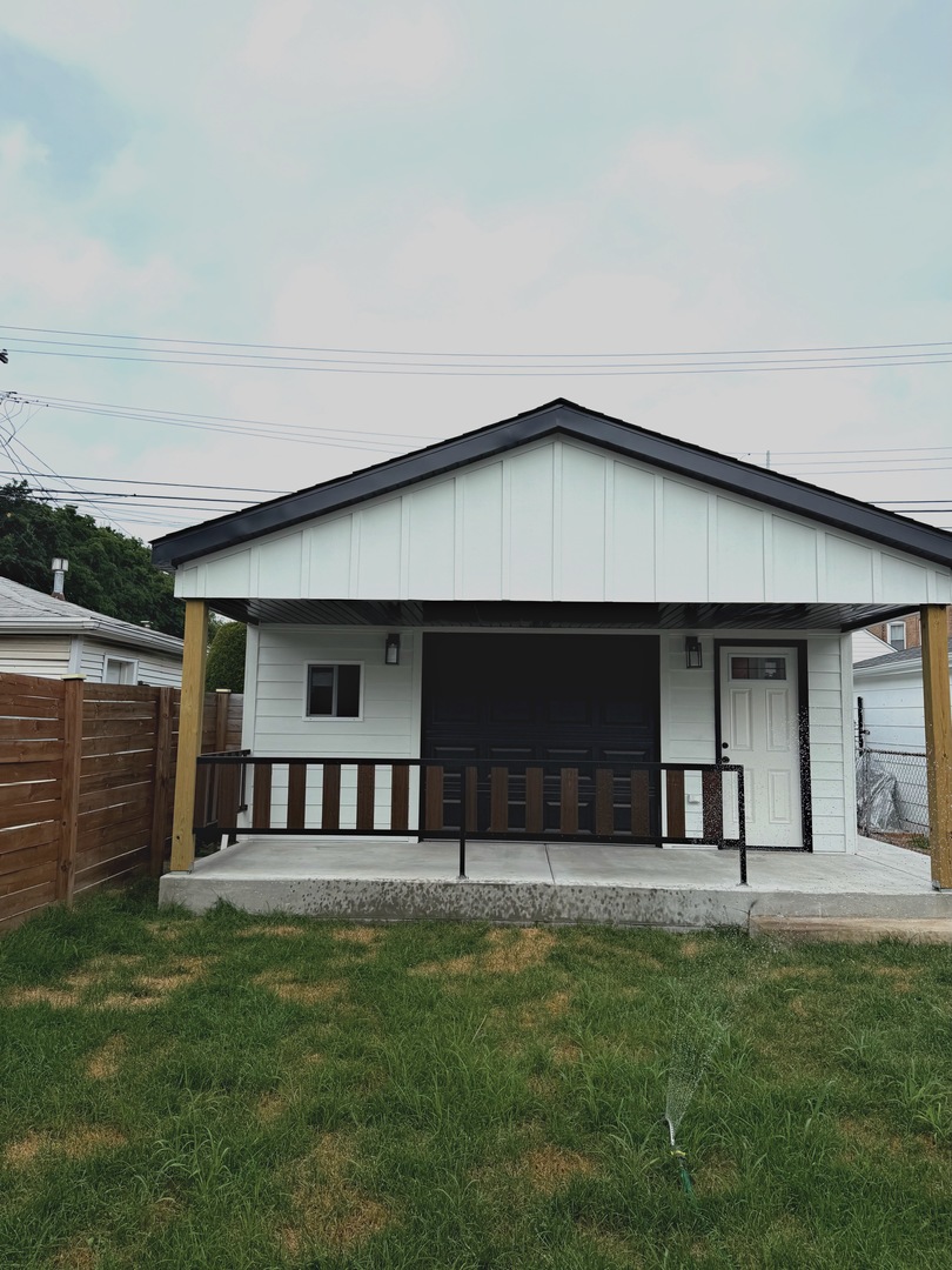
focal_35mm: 24
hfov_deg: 56.8
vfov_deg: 71.6
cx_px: 476
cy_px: 635
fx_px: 880
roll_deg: -1.4
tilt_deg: +6.8
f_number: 1.78
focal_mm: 6.76
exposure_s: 1/7353
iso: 80
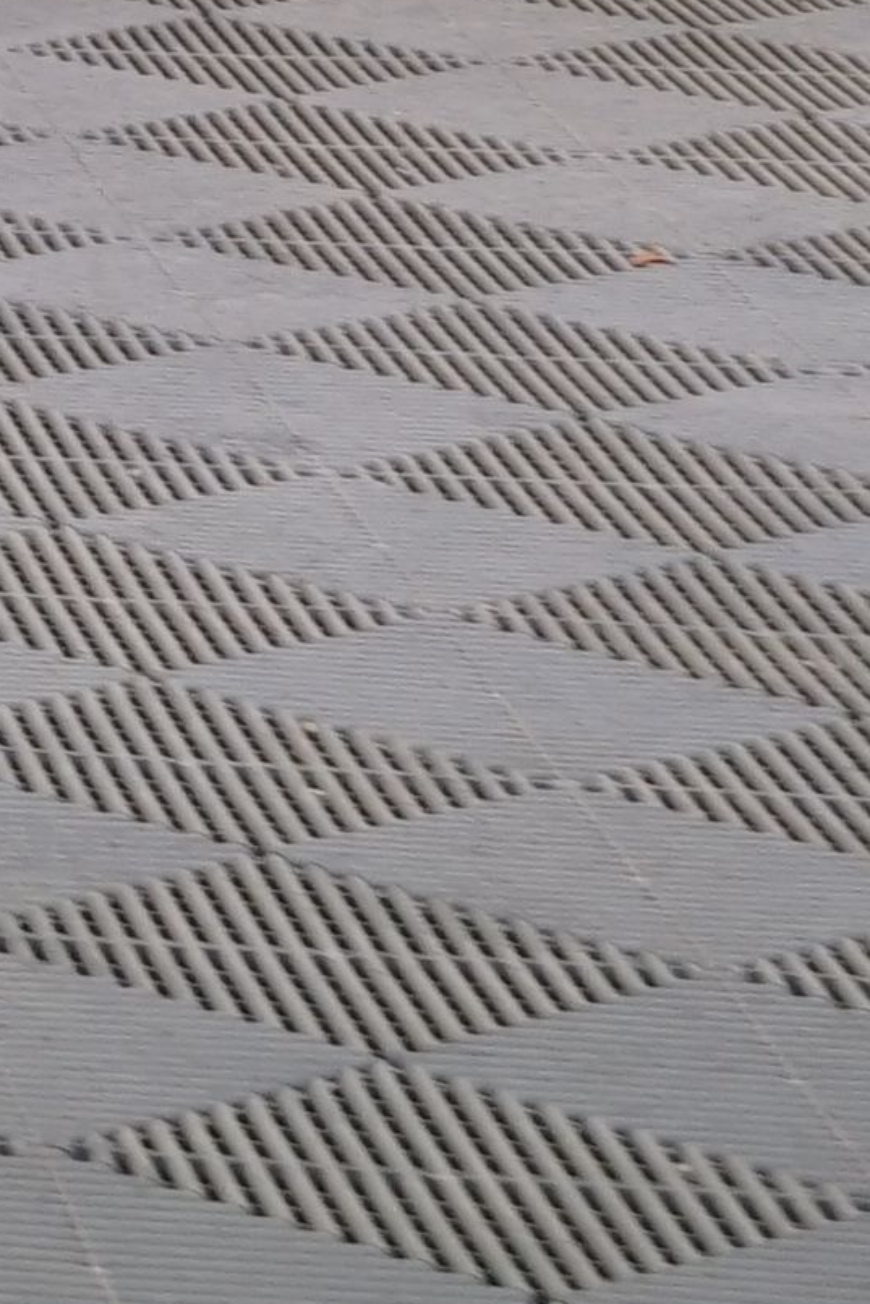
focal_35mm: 231
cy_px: -982
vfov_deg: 8.6
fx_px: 8369
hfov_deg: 4.9
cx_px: -3443
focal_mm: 31
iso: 800
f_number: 6.3
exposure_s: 1/30
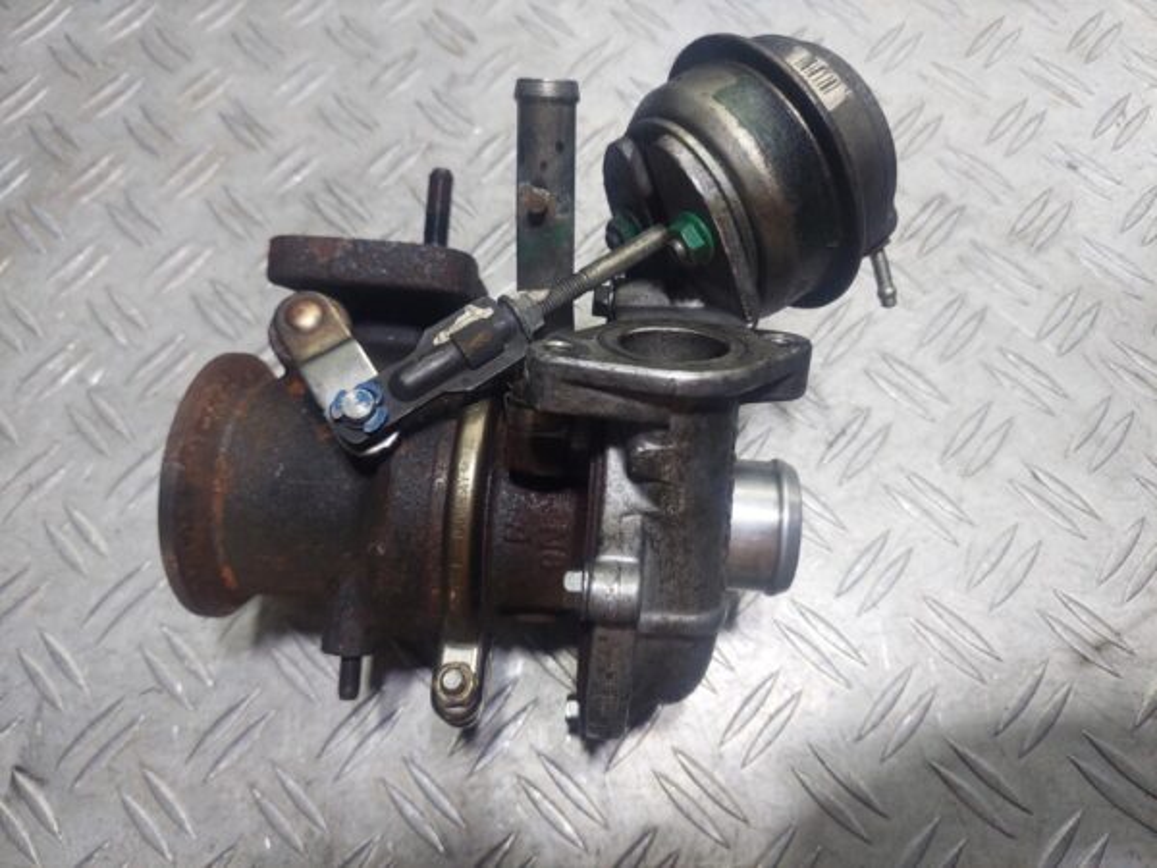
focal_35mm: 25
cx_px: 578
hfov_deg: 69.4
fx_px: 836
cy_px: 434
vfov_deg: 54.9
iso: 200
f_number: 1.8
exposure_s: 1/100
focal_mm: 5.23
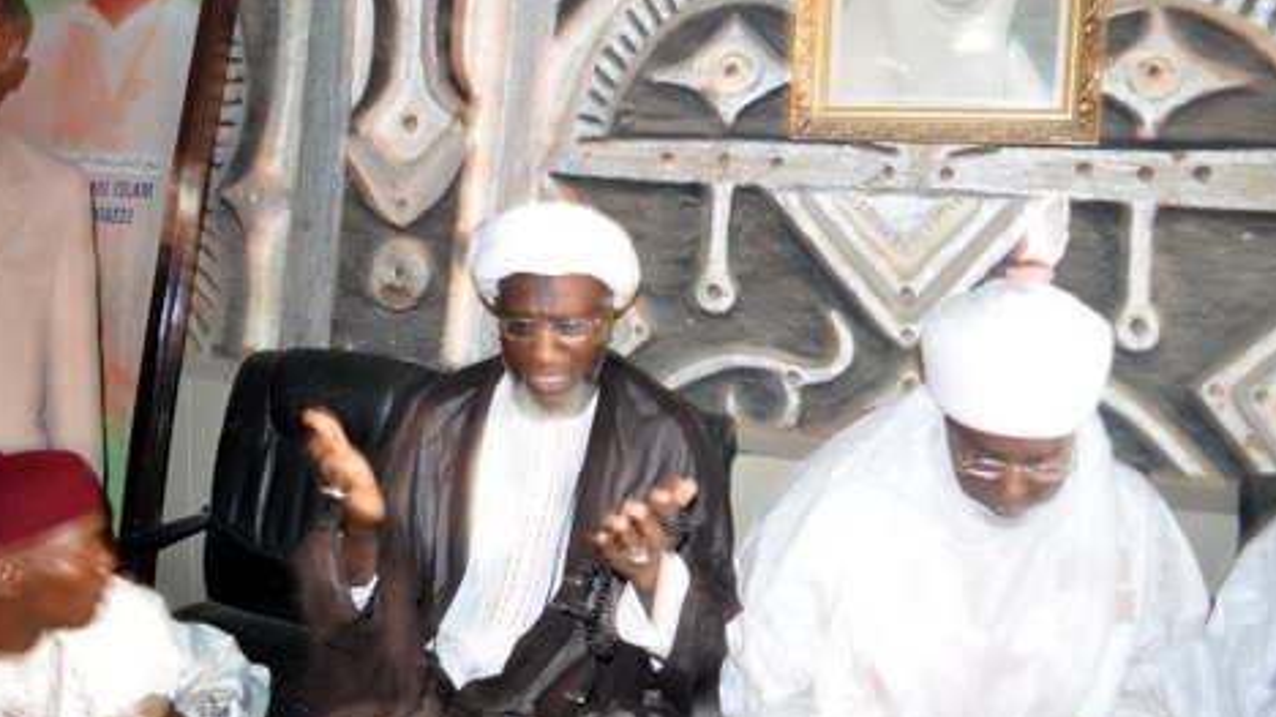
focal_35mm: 29
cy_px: 296
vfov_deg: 40.0
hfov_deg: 66.1
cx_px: 635
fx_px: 981
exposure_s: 1/4
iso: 720
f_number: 3.5
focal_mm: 18
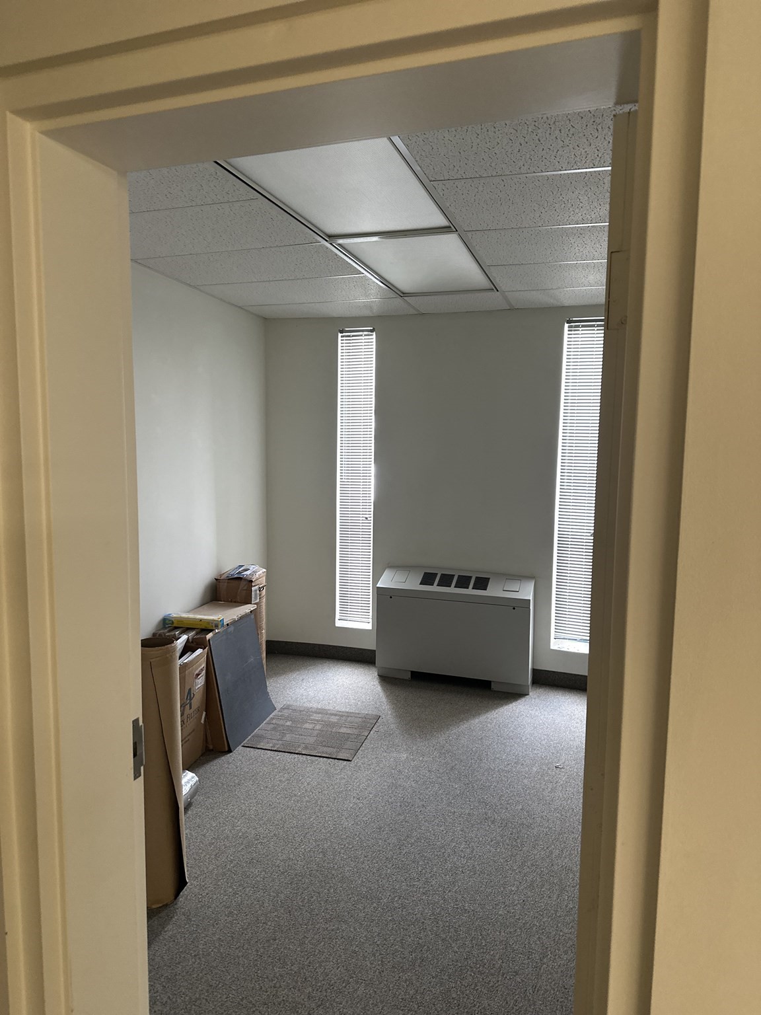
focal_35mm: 24
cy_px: 508
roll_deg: -1.6
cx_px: 380
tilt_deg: -4.7
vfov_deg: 71.6
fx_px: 703
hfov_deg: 56.8
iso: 250
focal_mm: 6.86
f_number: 1.78
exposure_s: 1/60
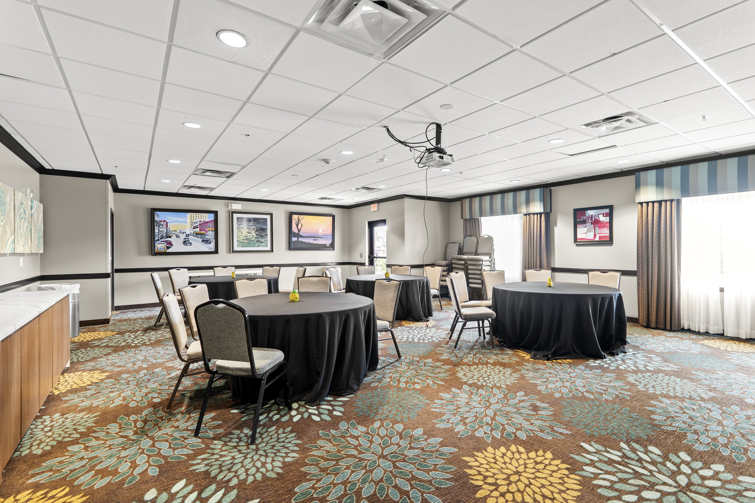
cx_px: 378
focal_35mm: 16
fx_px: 336
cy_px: 252
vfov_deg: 73.7
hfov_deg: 96.7
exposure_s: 1/1.67
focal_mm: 16
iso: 250
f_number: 8
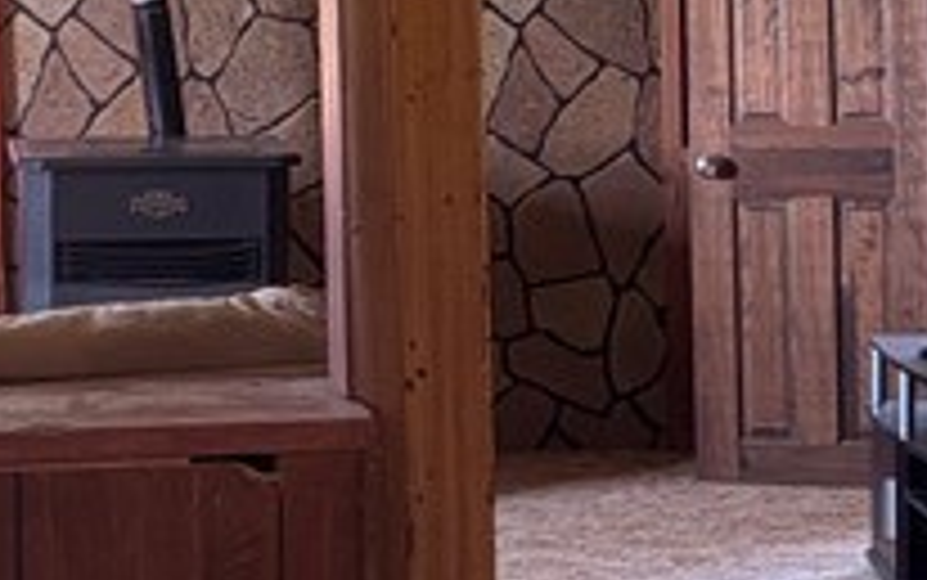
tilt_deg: -0.3
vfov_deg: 9.5
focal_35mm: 137
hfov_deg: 15.2
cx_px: 405
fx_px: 3463
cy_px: -58
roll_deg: +1.4
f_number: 1.6
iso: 320
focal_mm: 5.96
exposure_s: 1/60
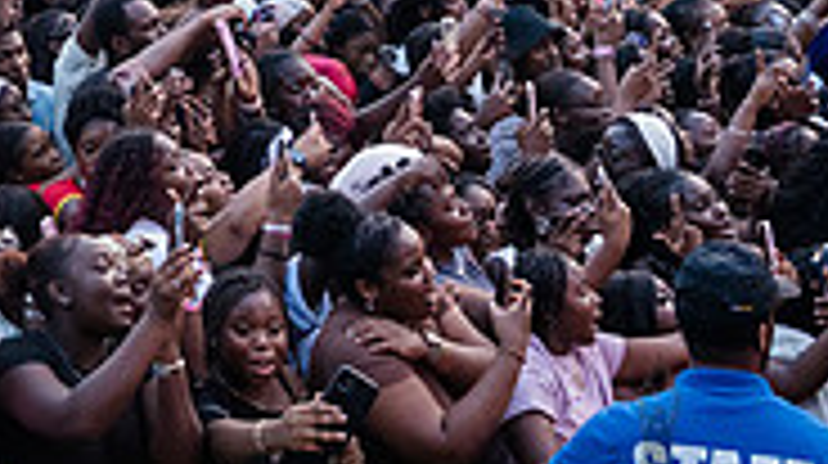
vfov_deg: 11.6
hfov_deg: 19.8
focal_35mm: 100
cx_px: -216
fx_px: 2193
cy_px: -223
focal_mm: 29
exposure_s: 1/320
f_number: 3.5
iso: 4000
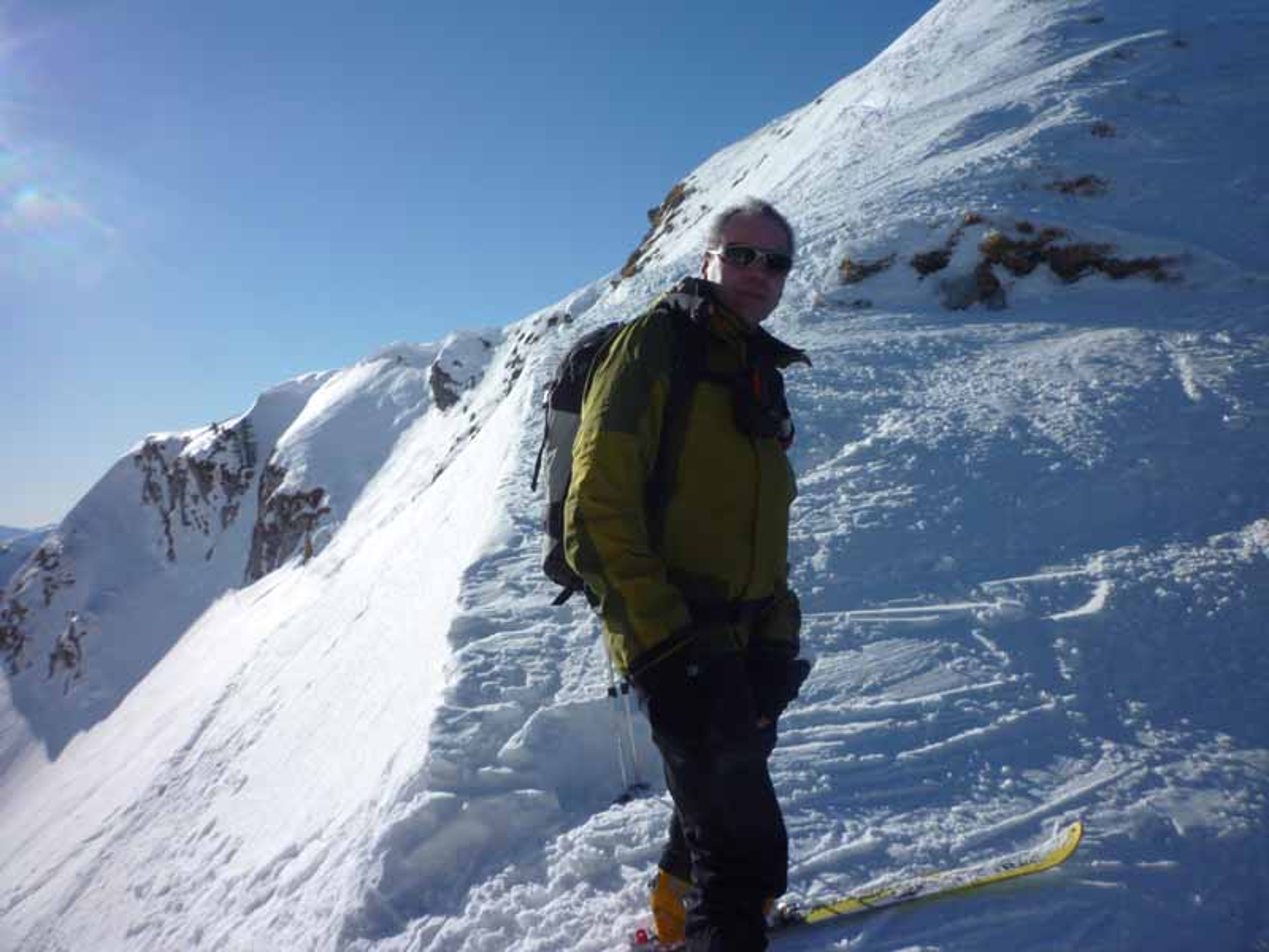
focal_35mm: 25
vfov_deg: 54.9
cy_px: 476
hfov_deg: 69.4
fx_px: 916
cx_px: 634
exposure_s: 1/800
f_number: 5
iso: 80
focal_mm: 4.4
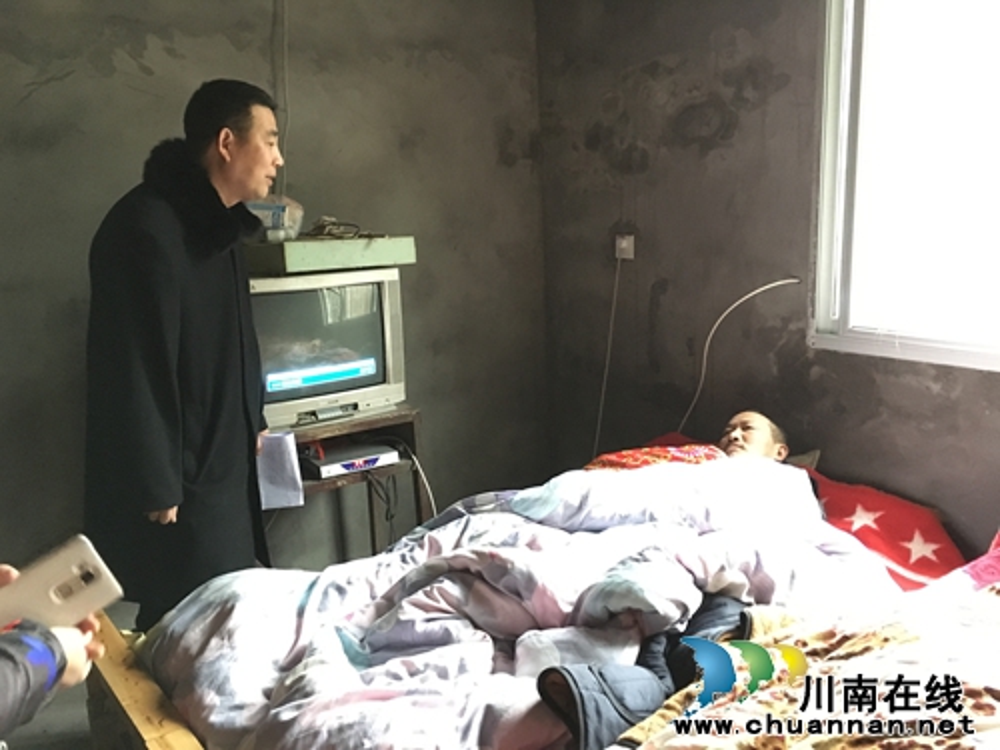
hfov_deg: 61.7
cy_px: 375
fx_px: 838
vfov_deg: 48.2
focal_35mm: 29
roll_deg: +1.9
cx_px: 500
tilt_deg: -10.5
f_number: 2.2
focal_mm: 4.15
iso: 800
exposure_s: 1/17
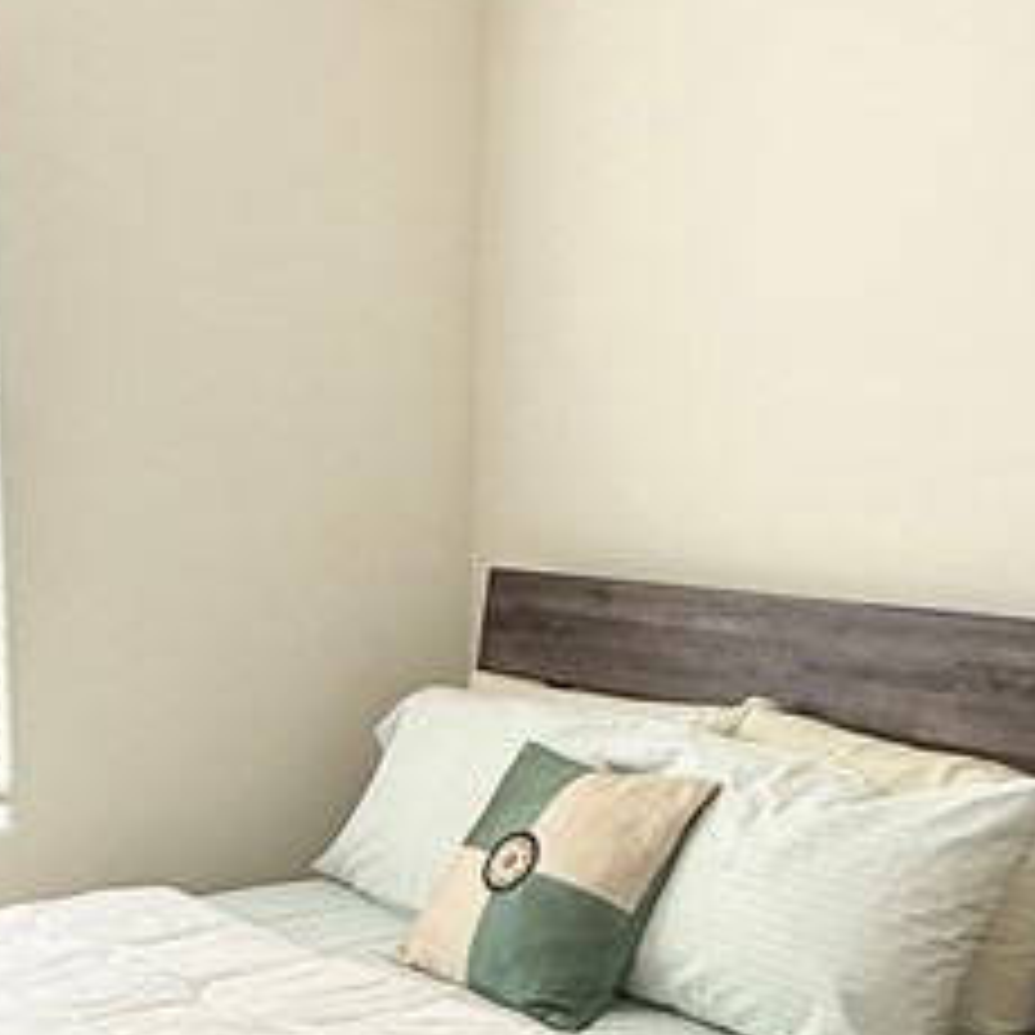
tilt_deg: -13.0
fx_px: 1861
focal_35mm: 55
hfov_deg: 30.5
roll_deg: -0.1
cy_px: 873
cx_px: 252
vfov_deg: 30.1
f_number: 2.2
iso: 100
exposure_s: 1/99
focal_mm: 2.22
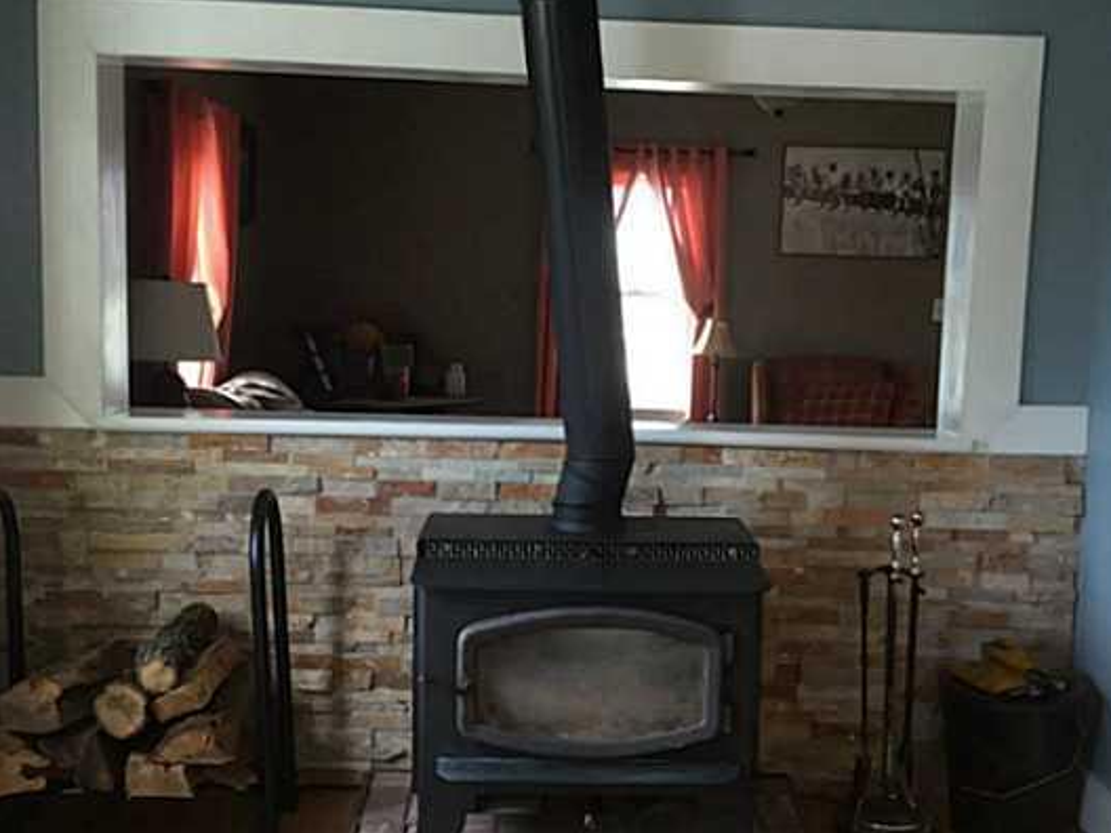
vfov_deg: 30.9
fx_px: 1508
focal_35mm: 47
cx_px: 602
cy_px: 459
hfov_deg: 40.4
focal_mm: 3.3
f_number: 2.4
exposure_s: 1/30
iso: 80
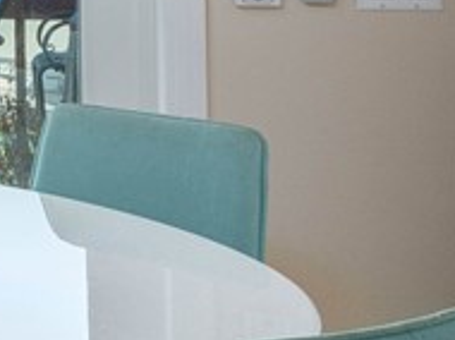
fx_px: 1011
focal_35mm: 77
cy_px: -51
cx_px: -727
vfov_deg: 18.3
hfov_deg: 13.7
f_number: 8
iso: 64
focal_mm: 14
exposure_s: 1/60
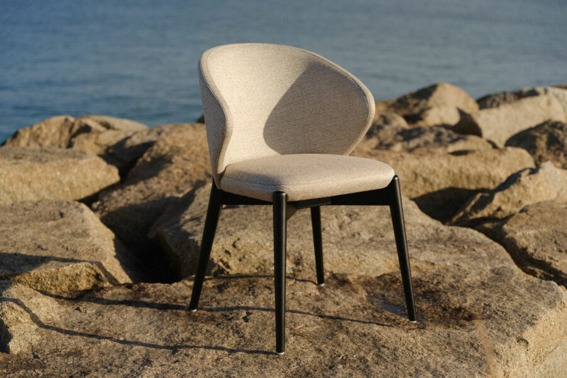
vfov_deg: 20.4
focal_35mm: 67
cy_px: 200
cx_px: 284
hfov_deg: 30.3
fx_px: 1048
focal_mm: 81.2
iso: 80
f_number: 4
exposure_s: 1/640
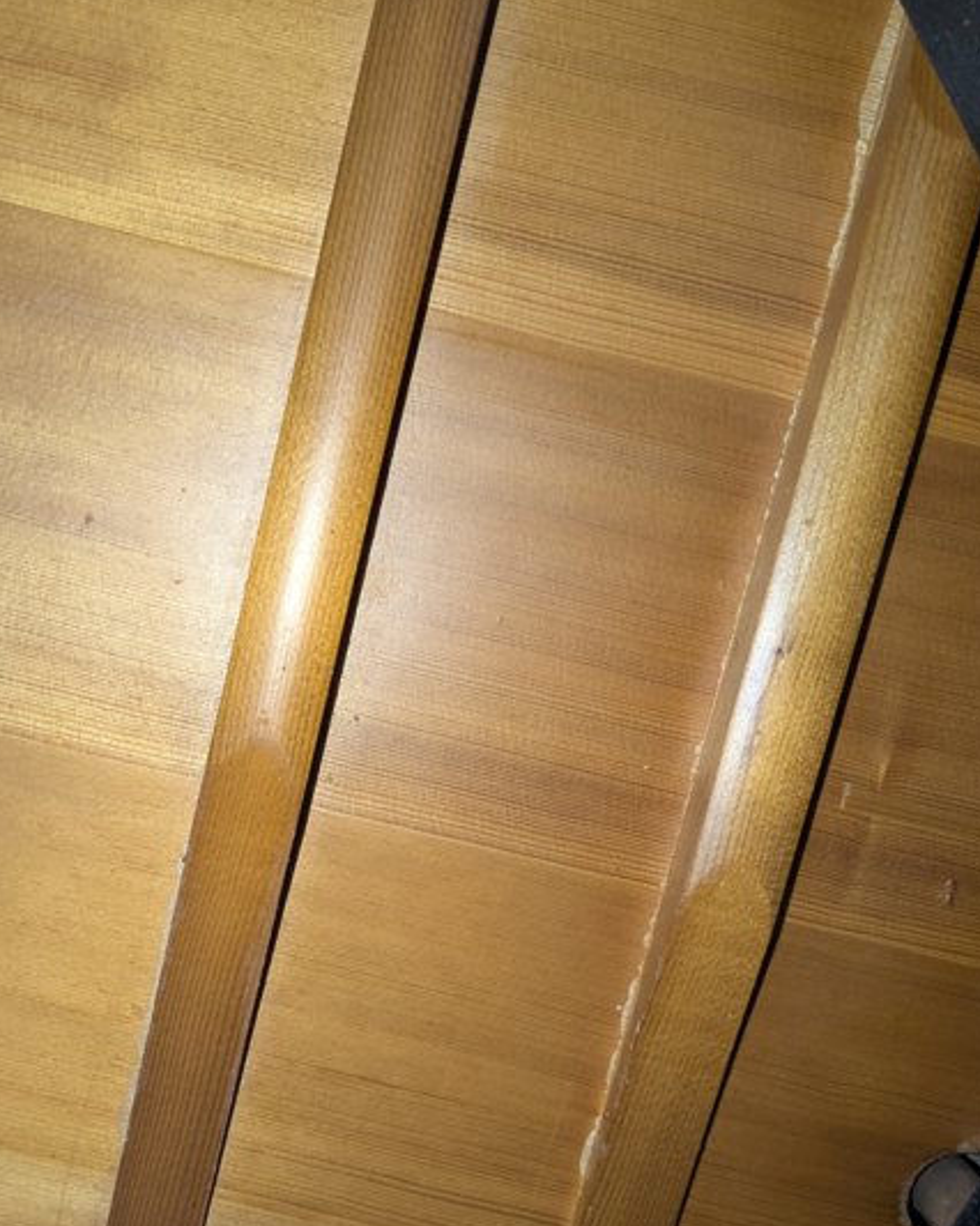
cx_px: 401
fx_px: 1197
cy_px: 704
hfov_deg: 44.3
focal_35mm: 33
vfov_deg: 54.0
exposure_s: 1/120
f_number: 1.89
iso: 435
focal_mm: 5.43
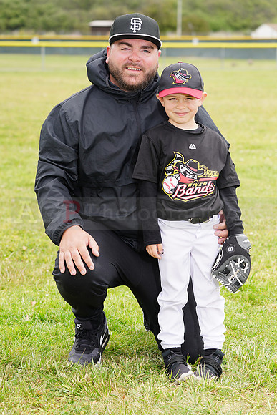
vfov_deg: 17.6
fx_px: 1338
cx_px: 138
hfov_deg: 11.8
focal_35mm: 116
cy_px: 208
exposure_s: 1/250
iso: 100
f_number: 6.3
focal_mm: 116
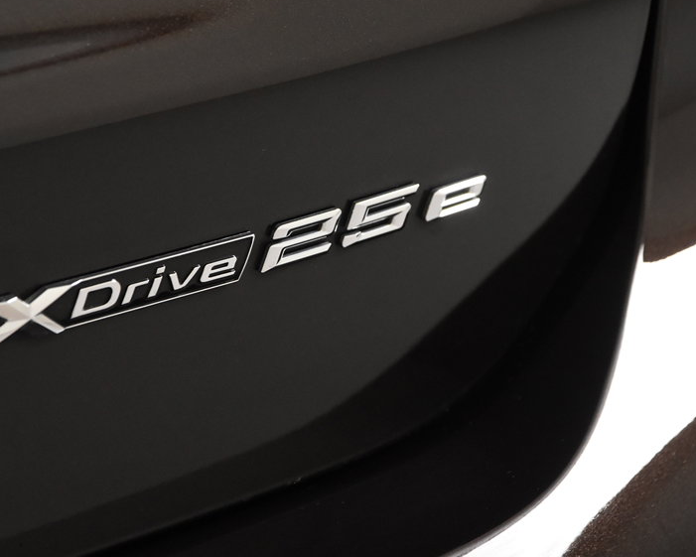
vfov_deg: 10.7
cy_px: 229
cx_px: 318
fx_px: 2967
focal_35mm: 144
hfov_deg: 13.4
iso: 3600
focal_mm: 70
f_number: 4
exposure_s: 1/125
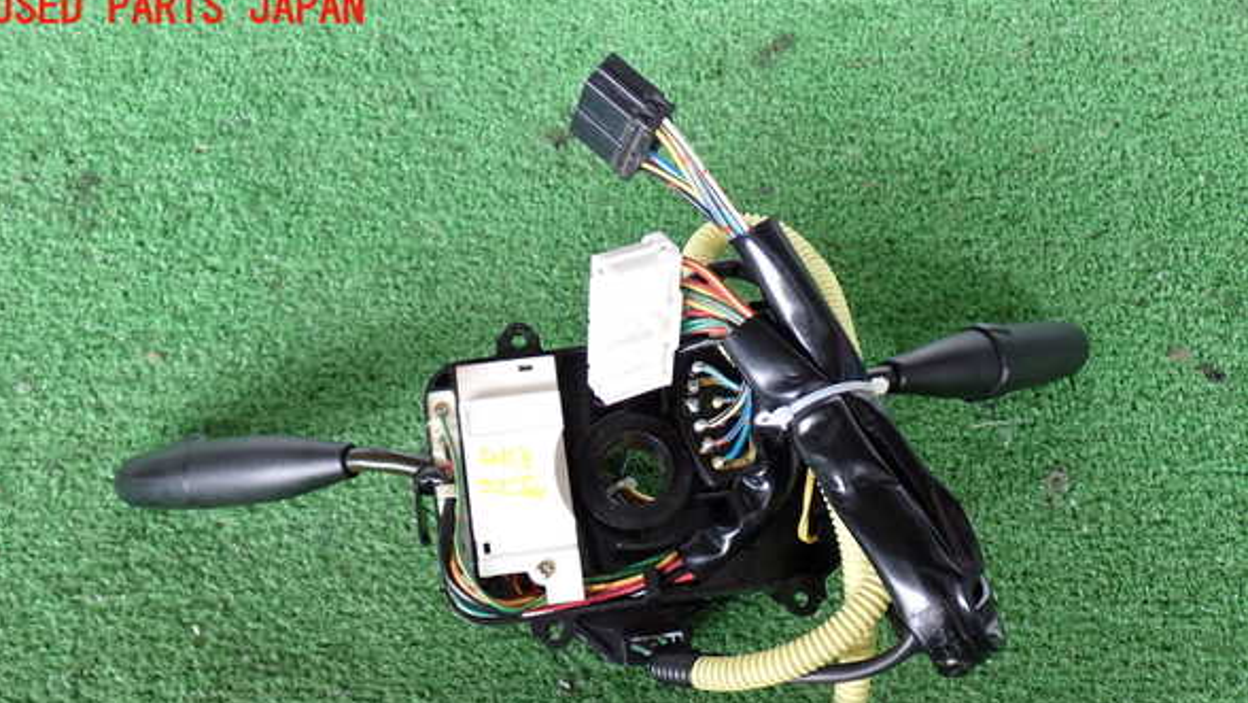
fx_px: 1324
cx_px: 616
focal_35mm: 40
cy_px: 461
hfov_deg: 50.5
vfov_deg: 29.5
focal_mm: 6.37
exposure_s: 1/40
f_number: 2.5
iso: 200
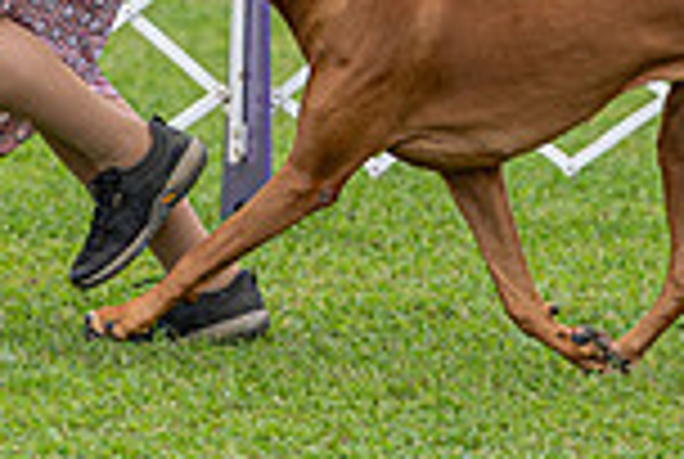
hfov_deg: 3.2
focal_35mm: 640
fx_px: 12184
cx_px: 378
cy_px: -367
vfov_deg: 2.2
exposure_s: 1/1000
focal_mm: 168
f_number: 4
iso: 250
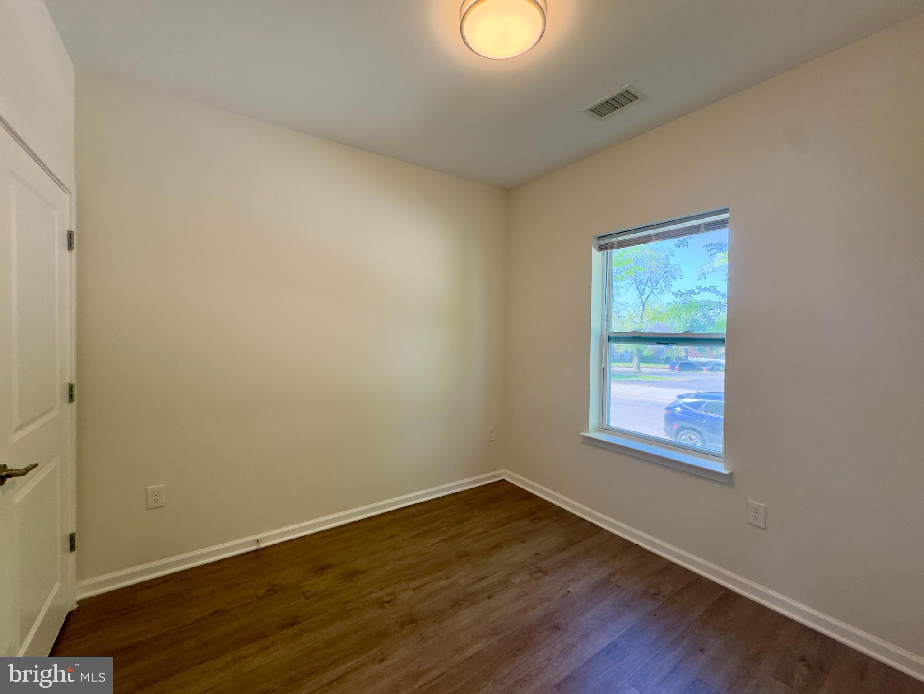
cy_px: 347
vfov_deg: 85.7
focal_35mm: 14
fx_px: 374
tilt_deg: -2.7
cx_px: 462
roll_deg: -1.8
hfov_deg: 102.1
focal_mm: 2.22
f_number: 2.2
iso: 125
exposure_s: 1/120
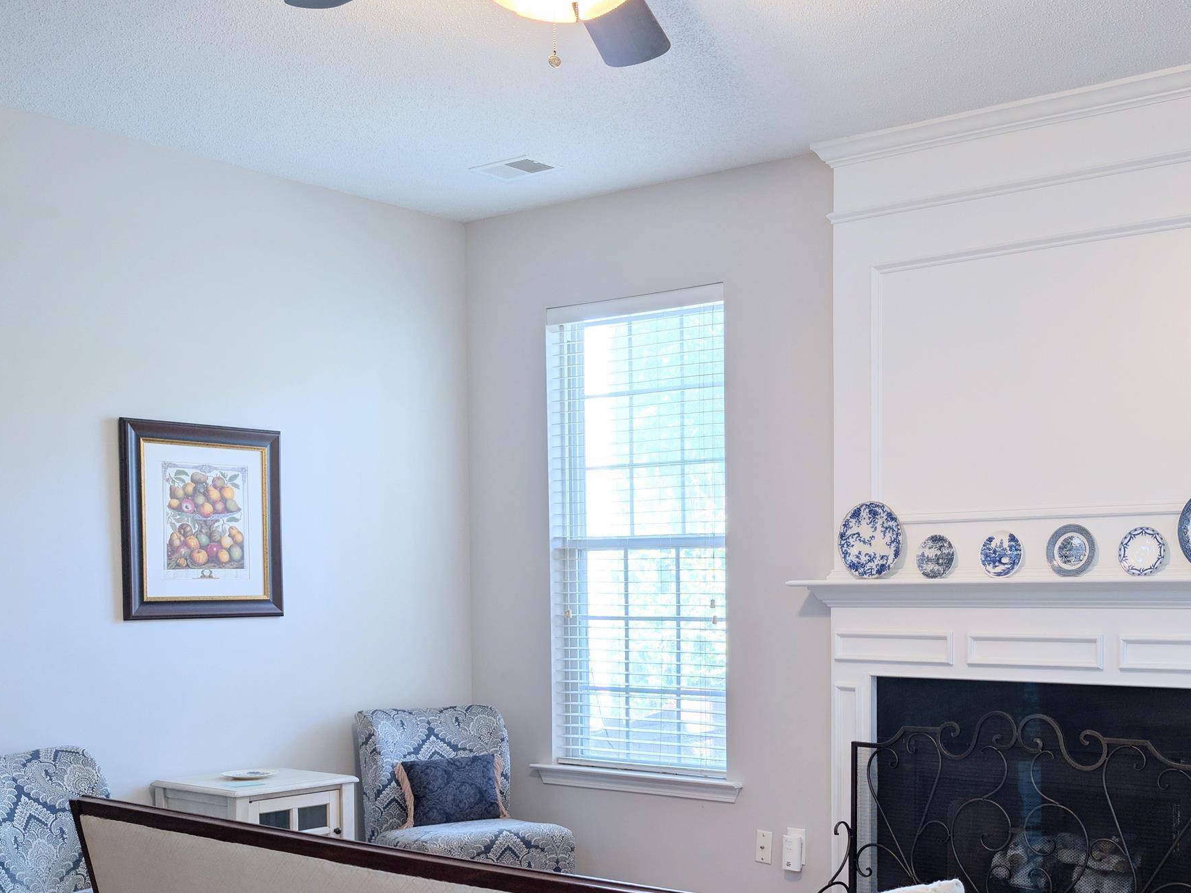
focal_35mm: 42
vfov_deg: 33.8
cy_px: 653
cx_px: 809
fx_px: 1445
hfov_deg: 44.0
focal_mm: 6.9
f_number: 1.68
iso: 32
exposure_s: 1/52.3
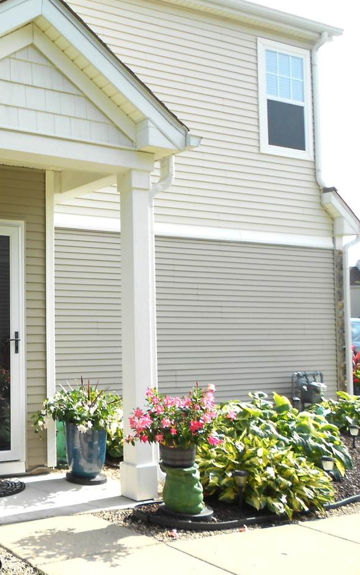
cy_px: 288
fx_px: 581
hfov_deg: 31.2
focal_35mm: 37
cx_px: -22
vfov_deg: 52.7
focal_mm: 4.6
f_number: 3.2
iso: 80
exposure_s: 1/400
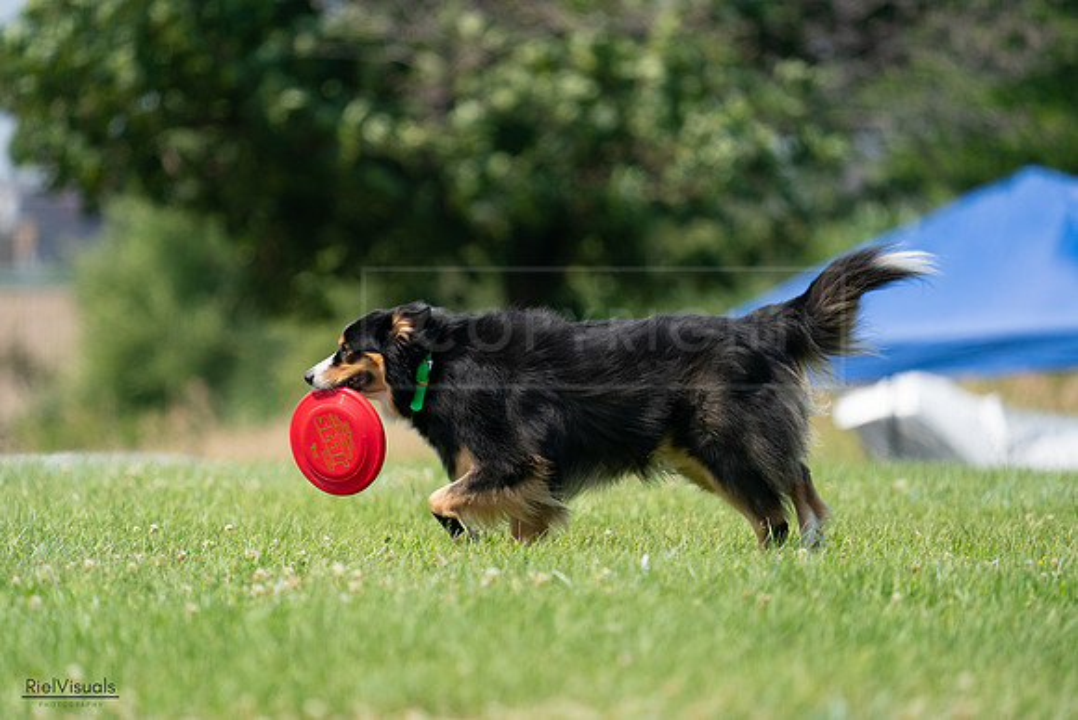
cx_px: 539
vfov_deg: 2.8
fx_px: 14526
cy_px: 360
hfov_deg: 4.3
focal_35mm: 485
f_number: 6.3
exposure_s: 1/4000
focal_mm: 485
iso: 1250
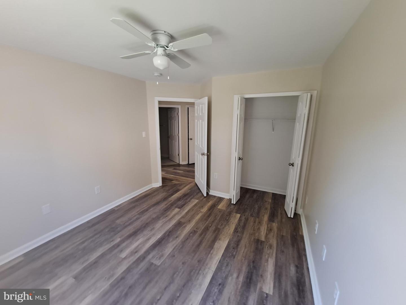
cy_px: 152
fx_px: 152
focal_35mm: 13
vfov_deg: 89.9
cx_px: 203
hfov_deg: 106.2
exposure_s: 1/50
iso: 100
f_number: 2.2
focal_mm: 1.74
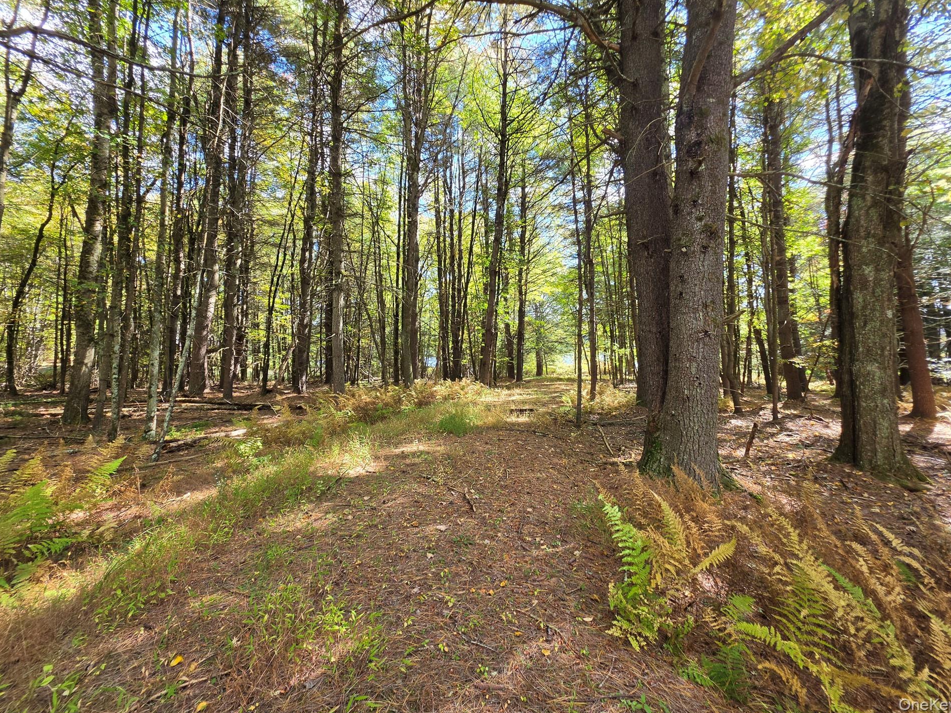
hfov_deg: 102.0
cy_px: 332
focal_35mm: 14
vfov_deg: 85.5
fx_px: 385
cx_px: 488
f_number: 1.9
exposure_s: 1/120
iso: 32
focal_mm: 2.2
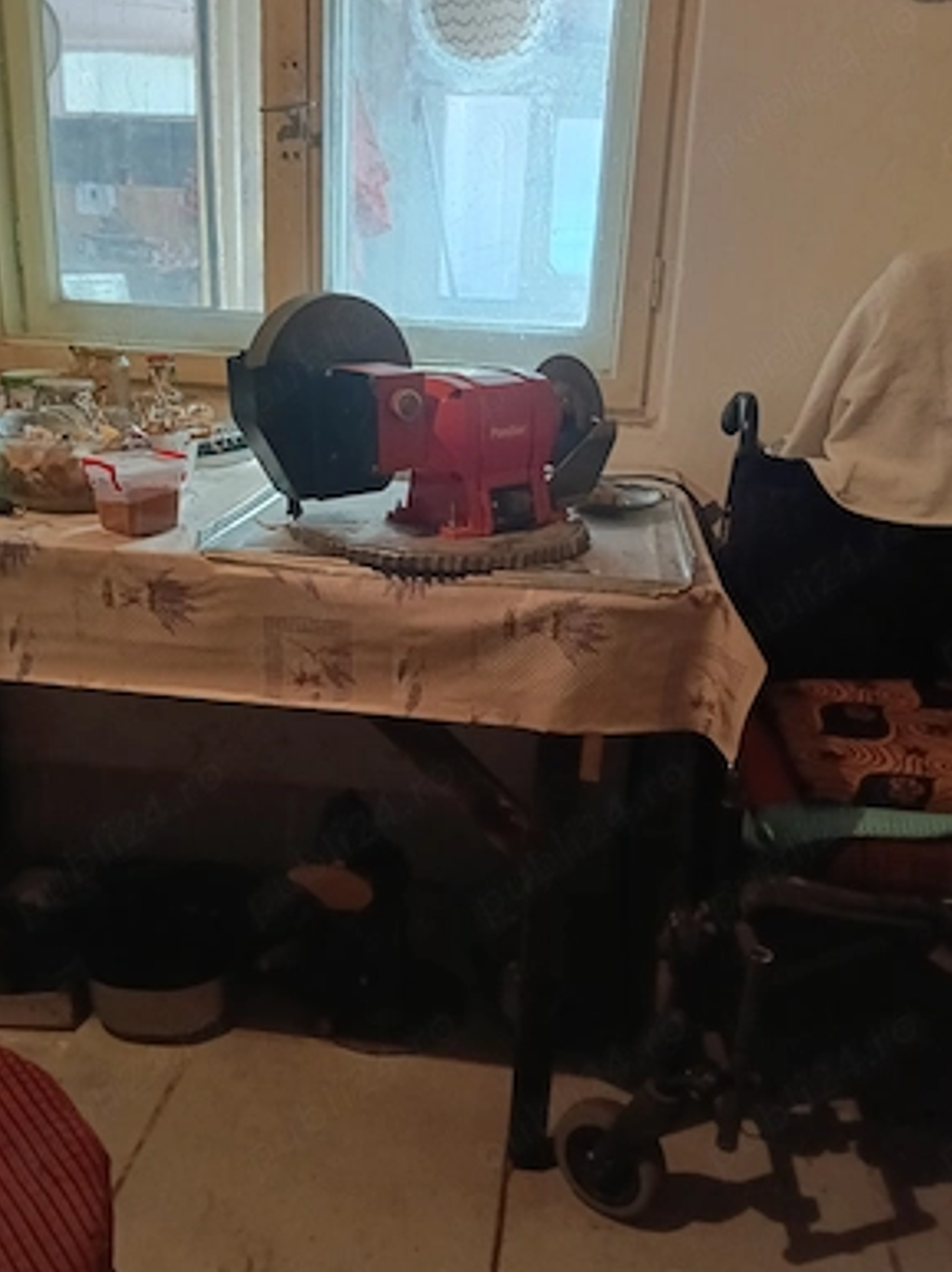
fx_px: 1028
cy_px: 643
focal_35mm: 28
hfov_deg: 49.7
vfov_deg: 63.5
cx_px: 464
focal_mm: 3.98
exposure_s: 1/50
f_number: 1.8
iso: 800
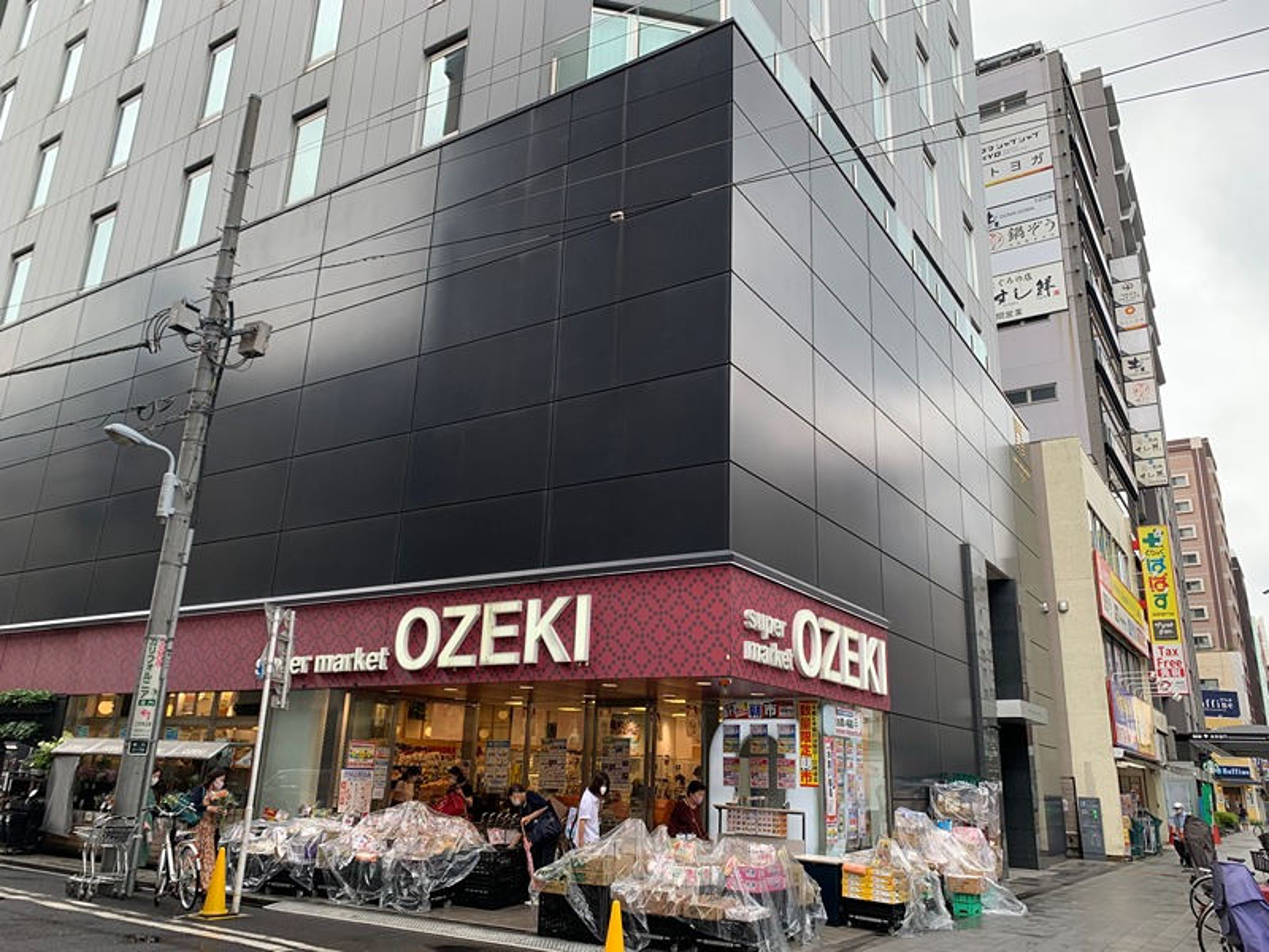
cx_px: 634
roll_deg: -3.7
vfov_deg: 53.1
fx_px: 953
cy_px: 476
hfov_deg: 67.3
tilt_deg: +17.6
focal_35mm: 26
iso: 25
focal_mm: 4.25
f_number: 1.8
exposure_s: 1/258
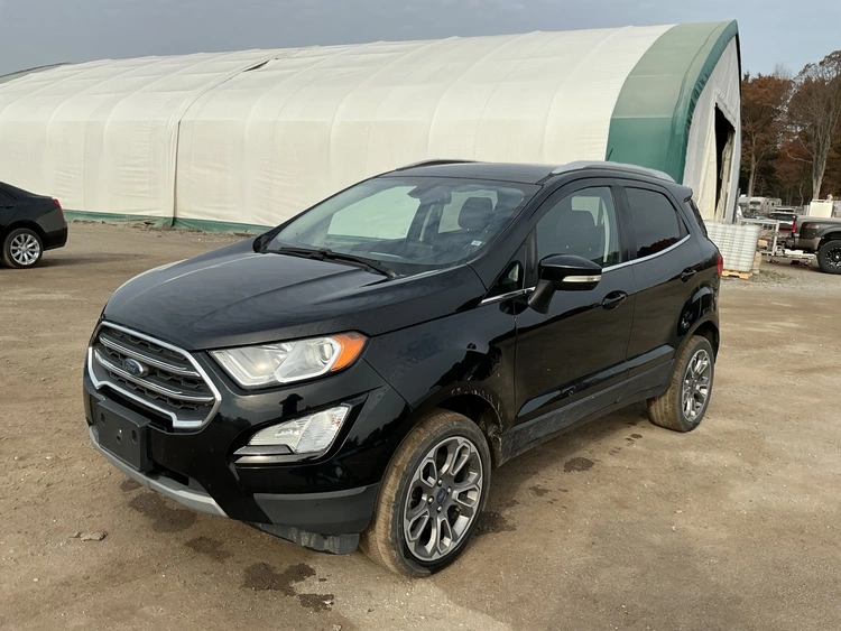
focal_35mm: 28
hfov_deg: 63.4
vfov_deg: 49.8
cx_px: 420
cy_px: 316
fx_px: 680
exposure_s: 1/1730
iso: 25
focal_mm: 3
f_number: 1.8
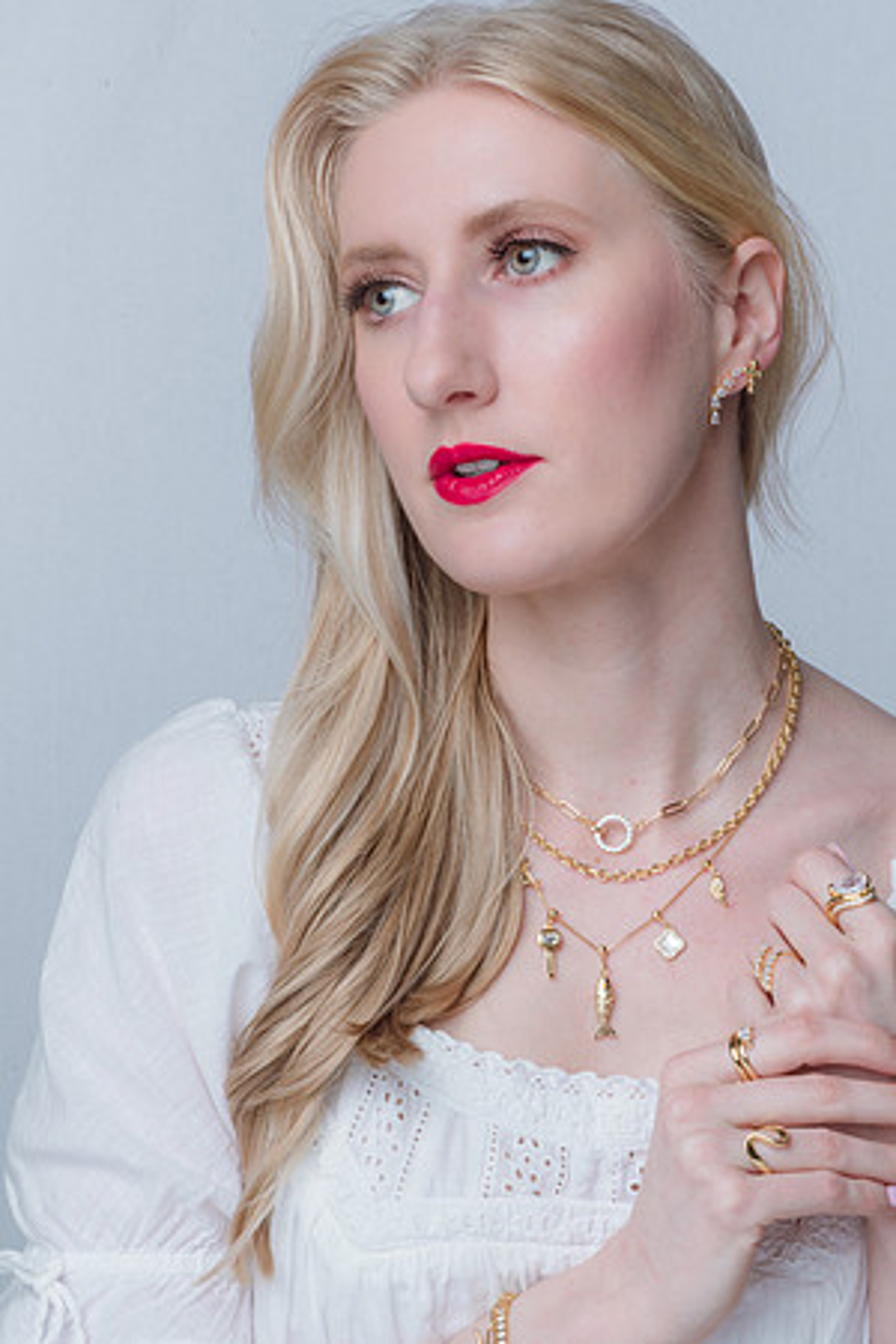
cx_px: 448
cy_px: 672
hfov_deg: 13.0
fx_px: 3920
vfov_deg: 19.5
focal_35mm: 105
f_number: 32
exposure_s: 1/160
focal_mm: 105
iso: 320
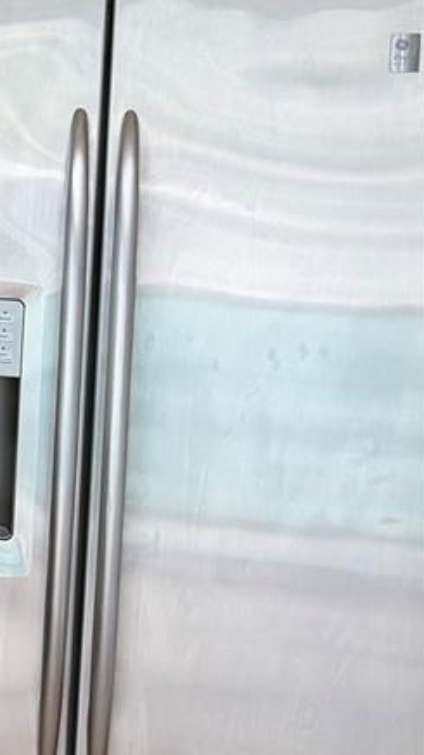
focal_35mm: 96
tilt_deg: -3.7
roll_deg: -0.6
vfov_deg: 22.1
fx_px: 1920
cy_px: 201
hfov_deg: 9.2
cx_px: -955
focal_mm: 6.76
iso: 64
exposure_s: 1/121
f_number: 1.78
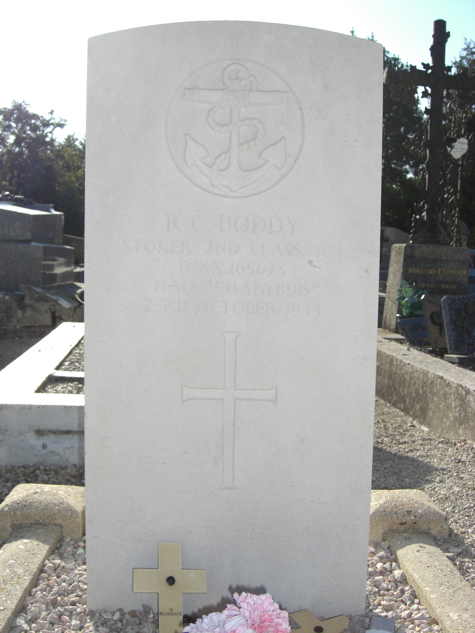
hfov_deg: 37.7
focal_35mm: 38
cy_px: 316
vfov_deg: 49.0
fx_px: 695
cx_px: 238
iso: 80
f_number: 4
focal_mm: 7.9
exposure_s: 1/500
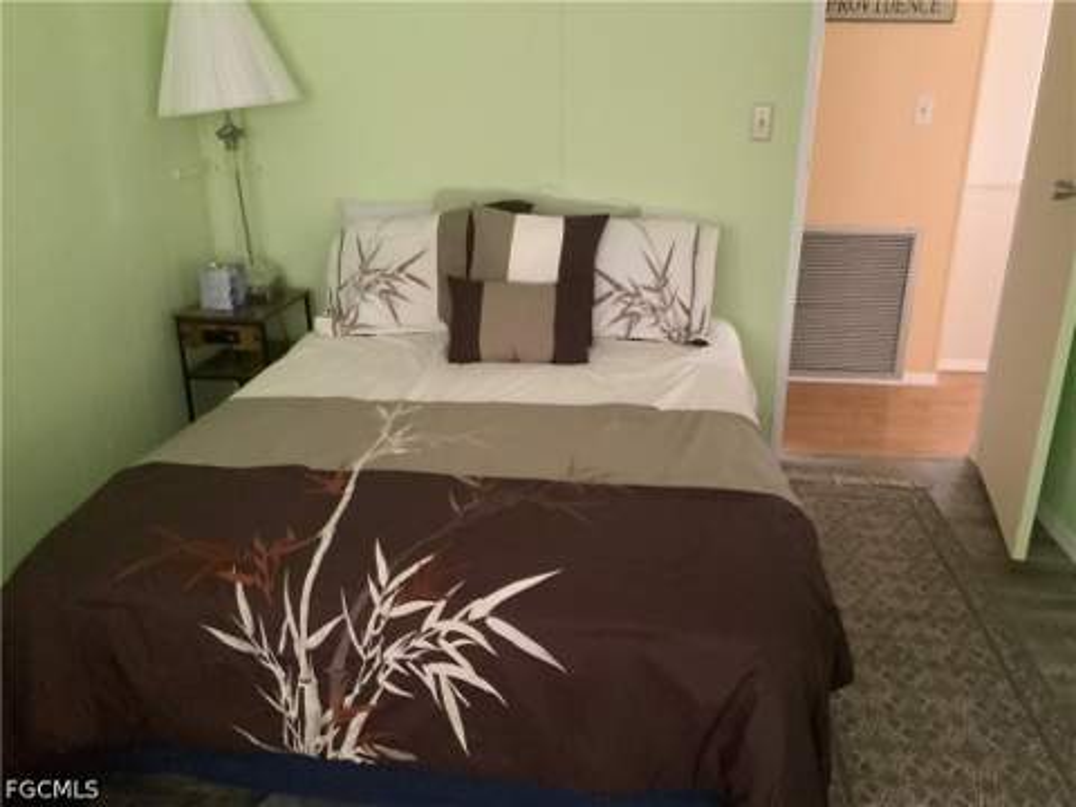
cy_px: 404
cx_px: 538
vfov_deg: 48.2
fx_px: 901
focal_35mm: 29
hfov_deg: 61.7
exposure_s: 1/29
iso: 640
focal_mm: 3
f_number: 1.8
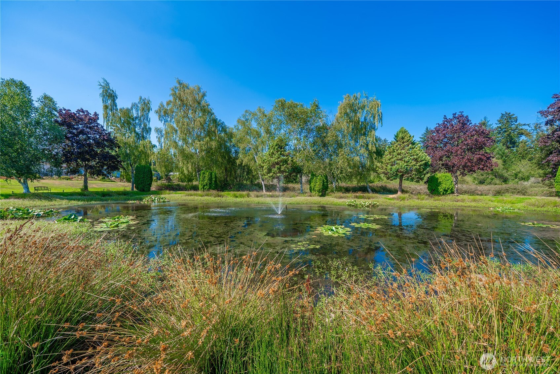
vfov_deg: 90.1
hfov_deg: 112.6
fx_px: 187
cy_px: 187
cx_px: 280
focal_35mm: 12
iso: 80
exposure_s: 1/125
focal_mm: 12
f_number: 7.1
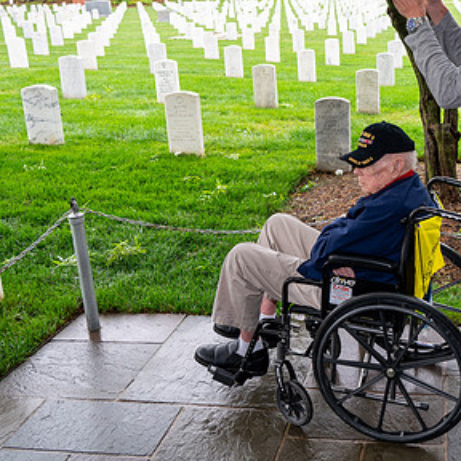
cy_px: 157
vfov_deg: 40.5
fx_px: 618
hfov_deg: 39.3
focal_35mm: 41
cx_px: 371
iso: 560
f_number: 6.3
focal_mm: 24
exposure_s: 1/100
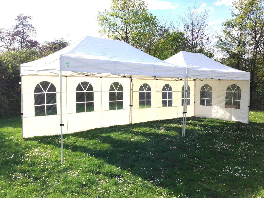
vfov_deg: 42.9
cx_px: 132
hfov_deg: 55.4
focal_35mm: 33
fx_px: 252
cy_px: 99
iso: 50
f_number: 2.4
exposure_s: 1/2088
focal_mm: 4.12
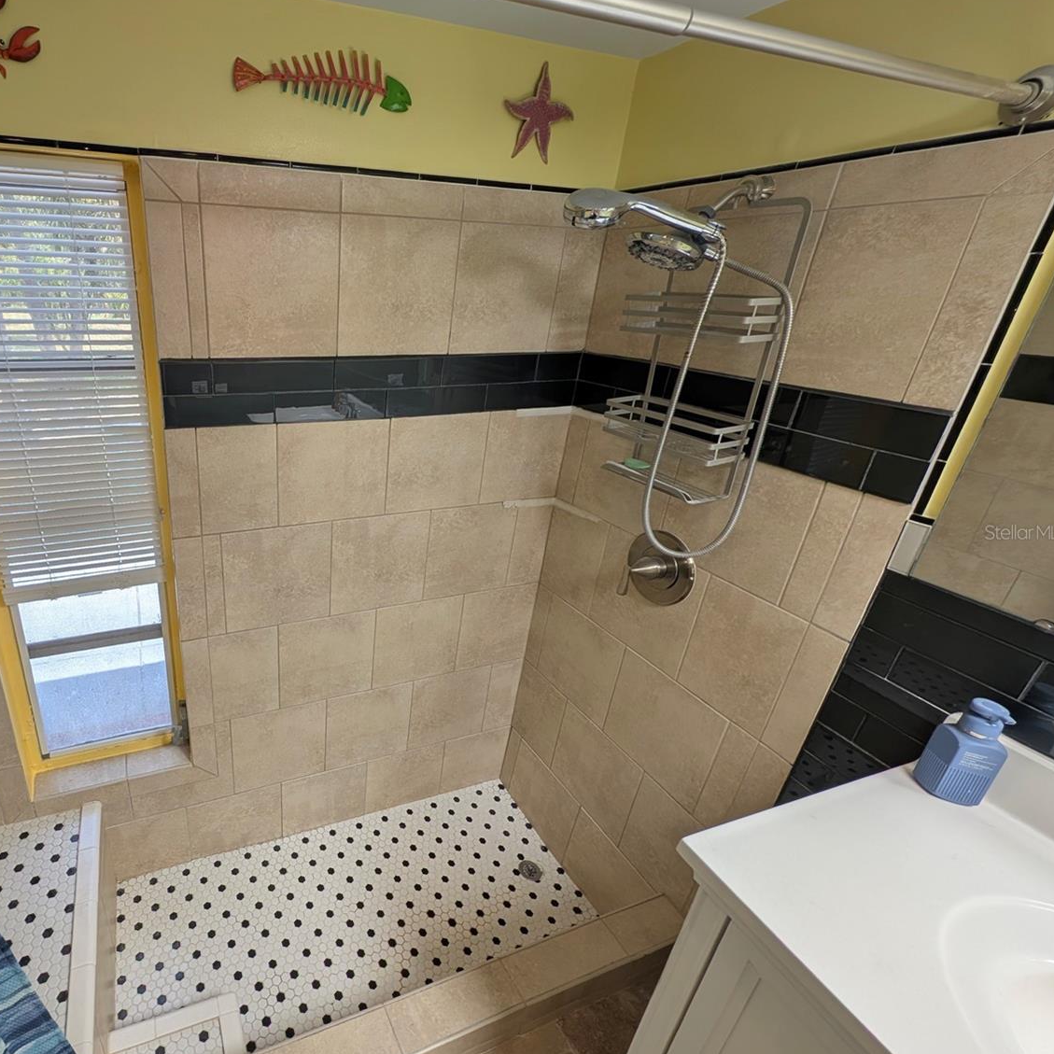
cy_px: 532
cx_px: 329
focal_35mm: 15
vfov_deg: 91.1
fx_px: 517
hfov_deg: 87.0
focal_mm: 2.23
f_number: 1.95
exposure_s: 1/239
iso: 41
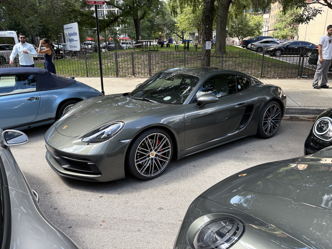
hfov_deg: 67.3
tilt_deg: -18.4
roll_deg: +1.8
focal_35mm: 26
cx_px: 166
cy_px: 124
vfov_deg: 53.1
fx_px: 249
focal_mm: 5.96
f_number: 1.6
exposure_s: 1/404
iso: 50
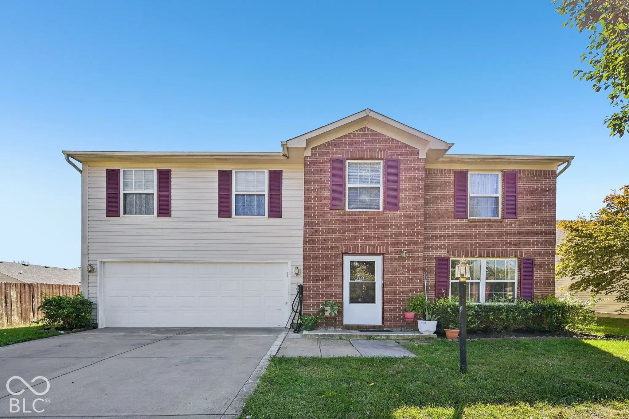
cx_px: 314
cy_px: 210
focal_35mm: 16
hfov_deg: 96.7
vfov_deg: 73.7
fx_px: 280
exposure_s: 1/100
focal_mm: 16
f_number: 8
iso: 100
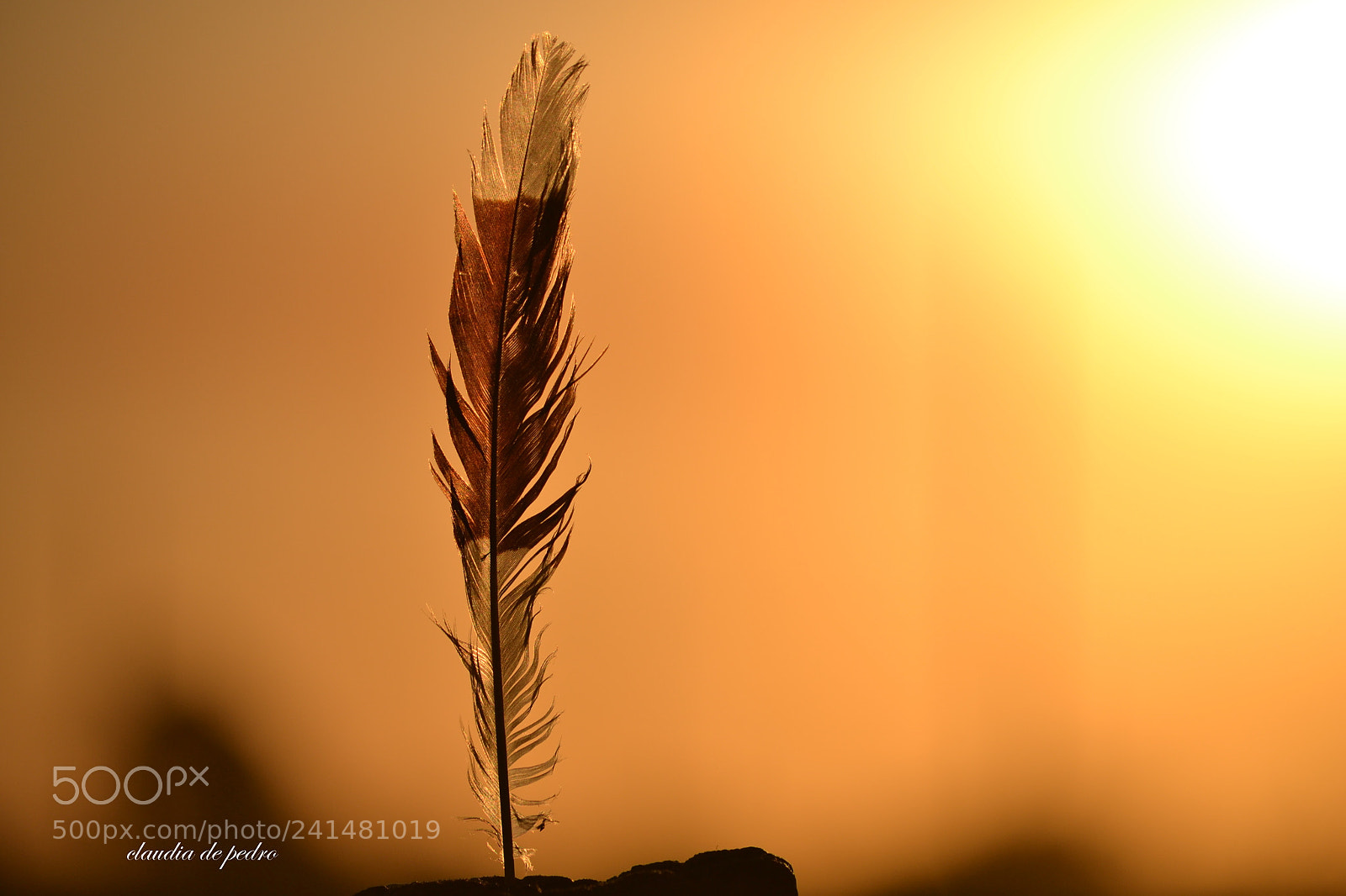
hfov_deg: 7.6
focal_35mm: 270
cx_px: 673
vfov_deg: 5.1
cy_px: 448
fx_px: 10092
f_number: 5.6
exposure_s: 1/2500
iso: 100
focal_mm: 180
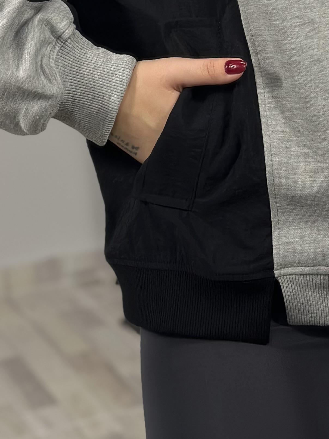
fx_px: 1520
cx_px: 246
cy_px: -87
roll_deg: +6.7
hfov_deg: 12.3
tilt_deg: -29.6
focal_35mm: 120
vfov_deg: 15.8
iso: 125
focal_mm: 6.86
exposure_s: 1/100
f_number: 1.78
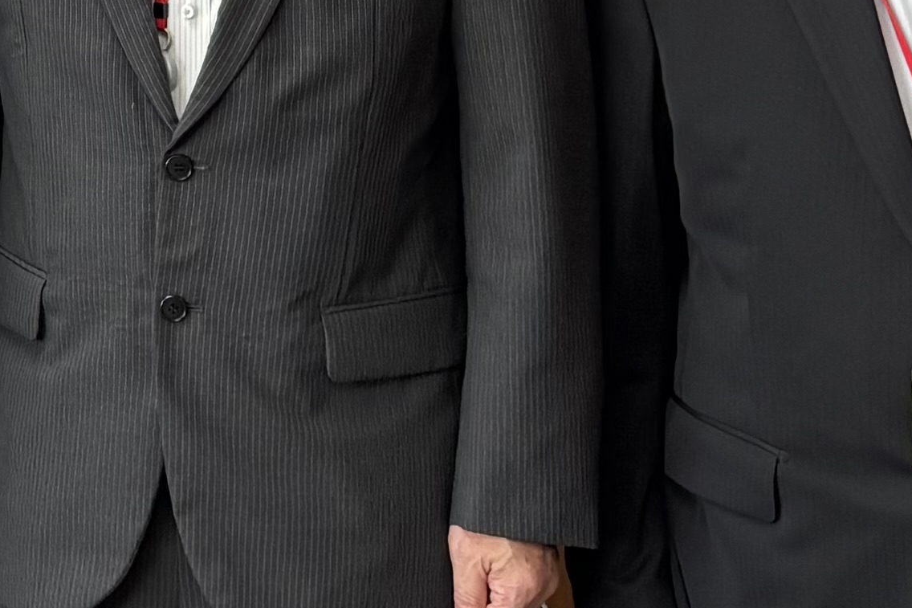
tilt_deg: +2.4
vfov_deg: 9.5
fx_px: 3445
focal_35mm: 136
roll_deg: -0.3
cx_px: -560
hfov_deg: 13.9
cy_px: -532
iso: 100
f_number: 1.6
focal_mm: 5.96
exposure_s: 1/121
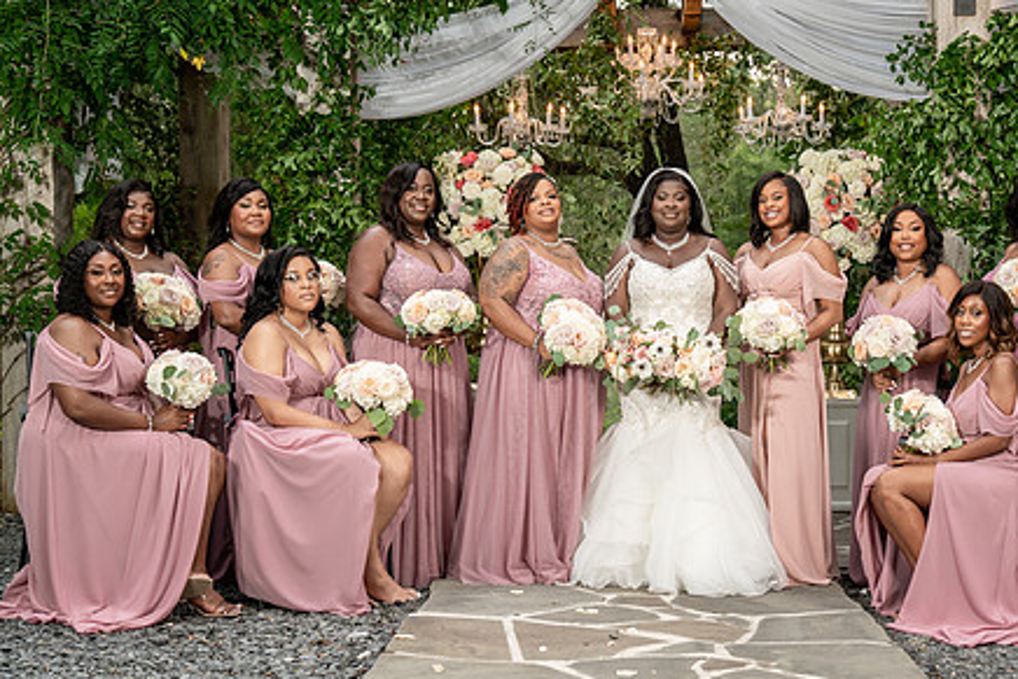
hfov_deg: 36.0
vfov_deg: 24.6
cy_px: 349
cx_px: 642
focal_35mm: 55
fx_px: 1556
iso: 640
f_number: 4
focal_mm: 40
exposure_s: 1/200
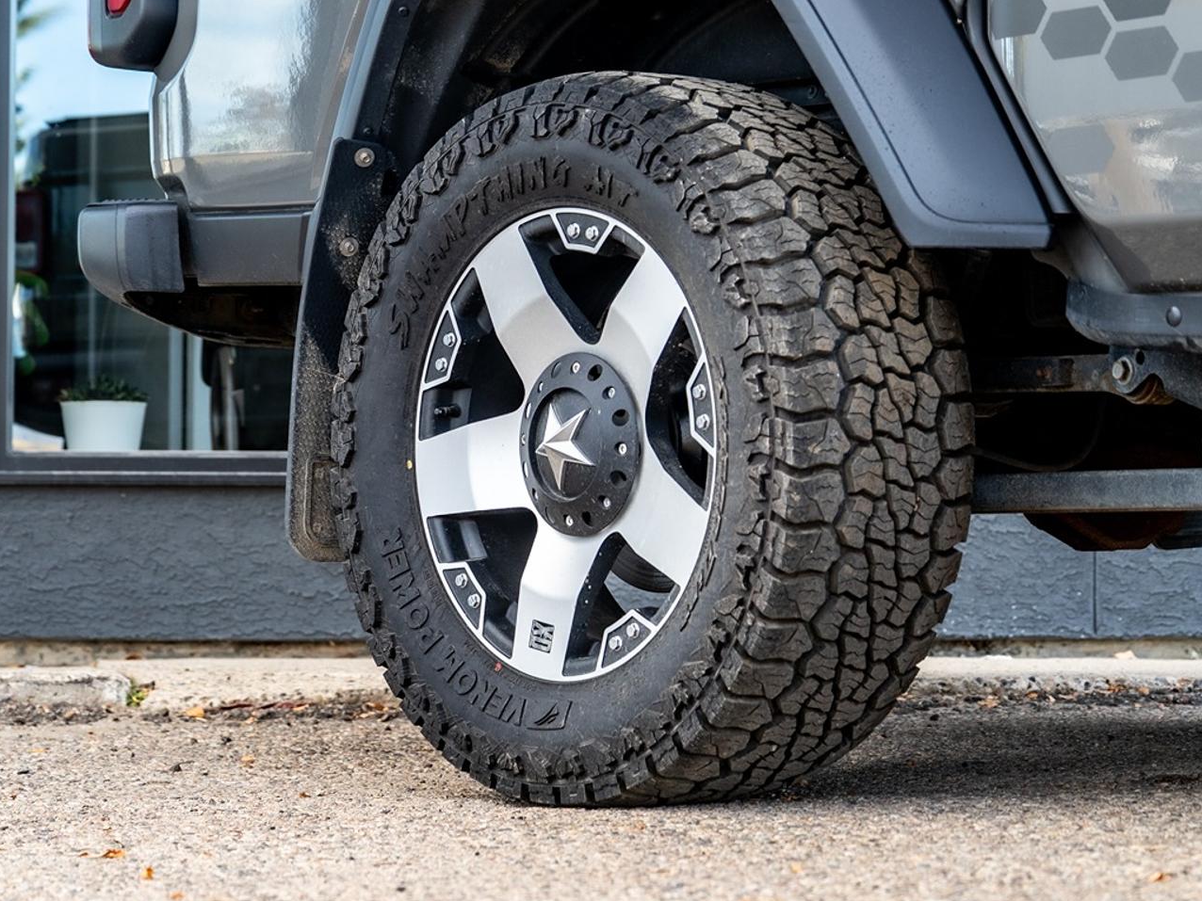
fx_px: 3472
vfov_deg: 14.8
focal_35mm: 100
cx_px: 562
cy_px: 311
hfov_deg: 19.6
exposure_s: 1/160
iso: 320
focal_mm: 59
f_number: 4
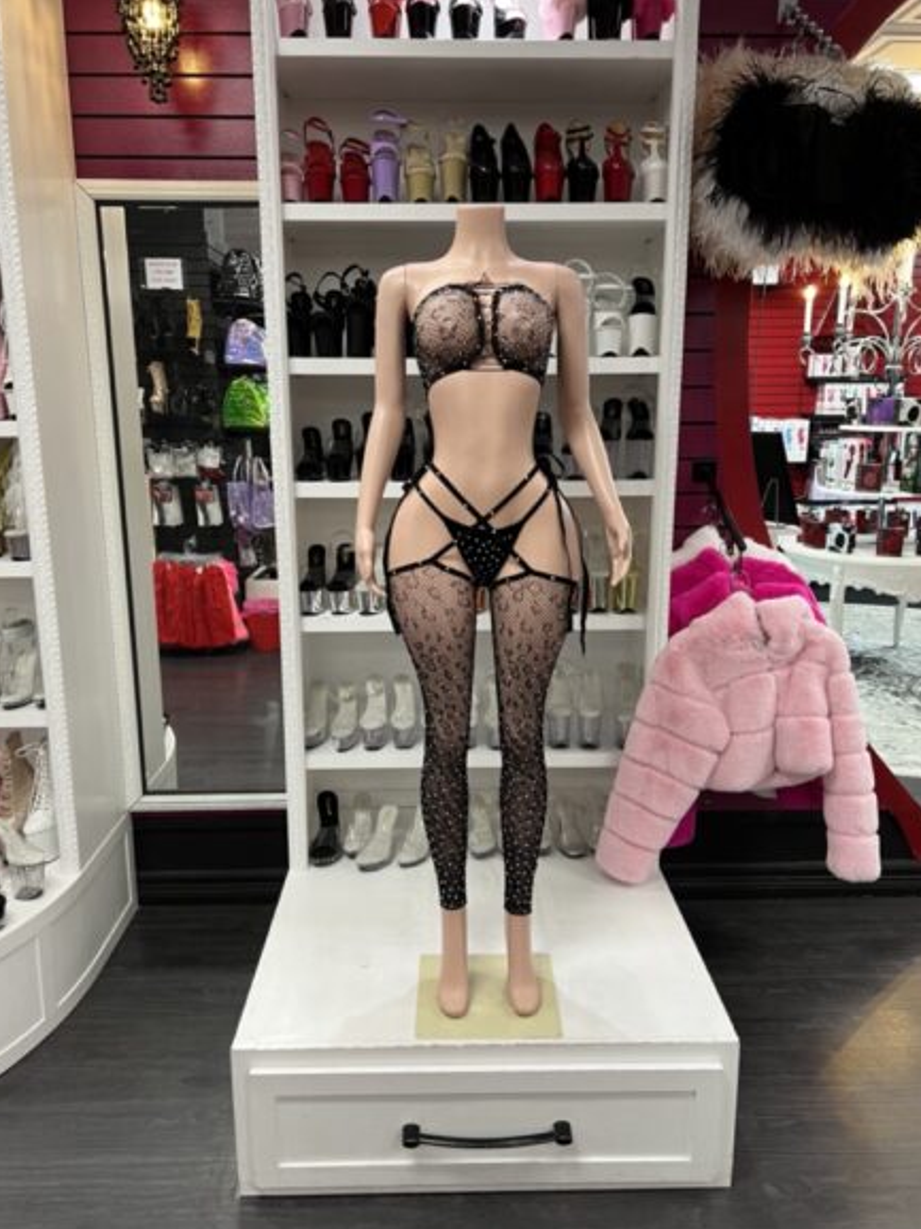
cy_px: 600
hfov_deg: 51.3
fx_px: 959
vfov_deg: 65.3
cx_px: 453
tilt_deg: -12.2
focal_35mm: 27
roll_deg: +1.0
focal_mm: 5.7
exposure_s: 1/60
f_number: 1.5
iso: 125
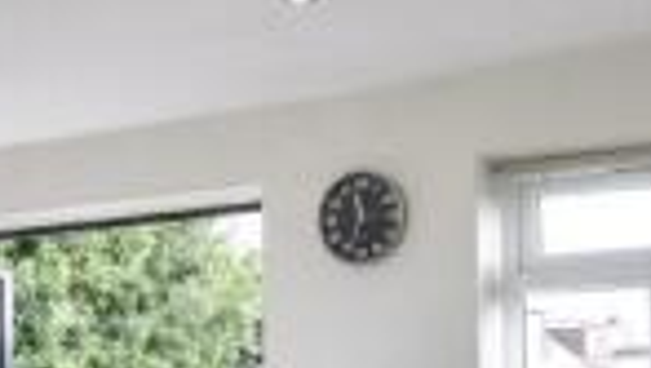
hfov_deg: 30.0
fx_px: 1209
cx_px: 259
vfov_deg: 16.6
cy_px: 432
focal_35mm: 70
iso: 640
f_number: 8
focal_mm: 10
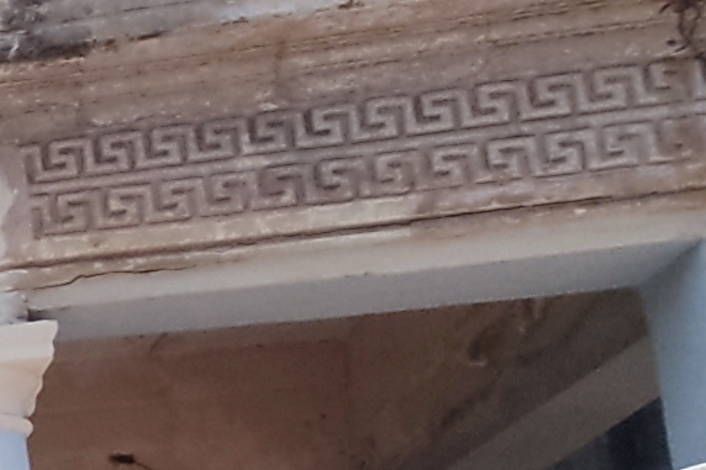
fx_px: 1745
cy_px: 696
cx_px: -982
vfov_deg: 14.4
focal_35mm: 89
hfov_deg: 14.7
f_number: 2.2
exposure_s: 1/1274
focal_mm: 1.6
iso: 50
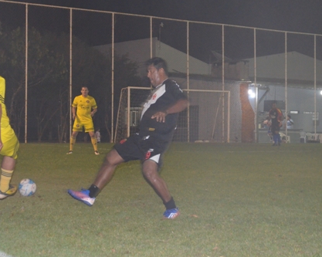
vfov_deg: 18.7
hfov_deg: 23.3
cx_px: 140
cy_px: 122
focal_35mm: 82
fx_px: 781
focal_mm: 38
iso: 3200
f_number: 5
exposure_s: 1/60
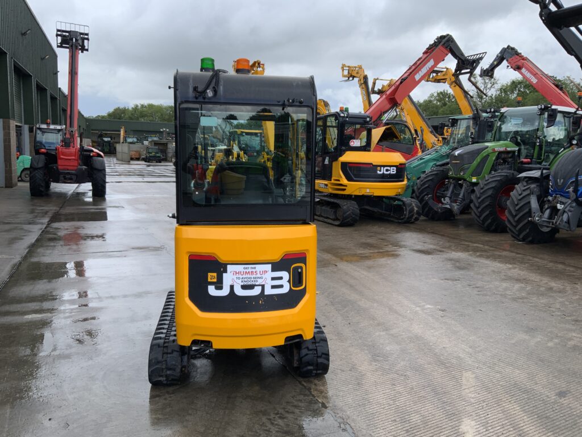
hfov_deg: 61.7
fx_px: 488
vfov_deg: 48.2
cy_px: 218
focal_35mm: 29
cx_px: 291
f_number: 1.8
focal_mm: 3
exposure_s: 1/500
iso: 16
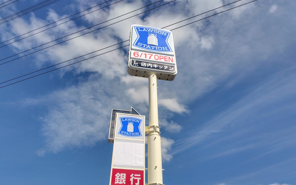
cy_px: 105
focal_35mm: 25
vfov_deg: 49.1
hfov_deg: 72.5
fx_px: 202
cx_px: 148
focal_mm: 5.6
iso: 50
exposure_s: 1/3705
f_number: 1.9
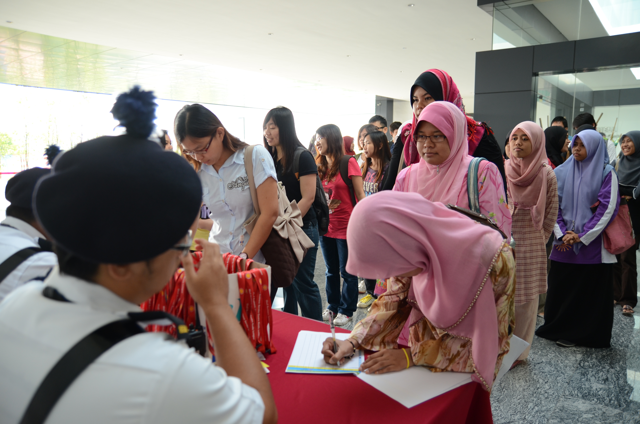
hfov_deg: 70.5
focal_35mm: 26
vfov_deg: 50.2
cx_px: 320
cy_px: 212
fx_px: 452
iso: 320
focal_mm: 17
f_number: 2.8
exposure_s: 1/125
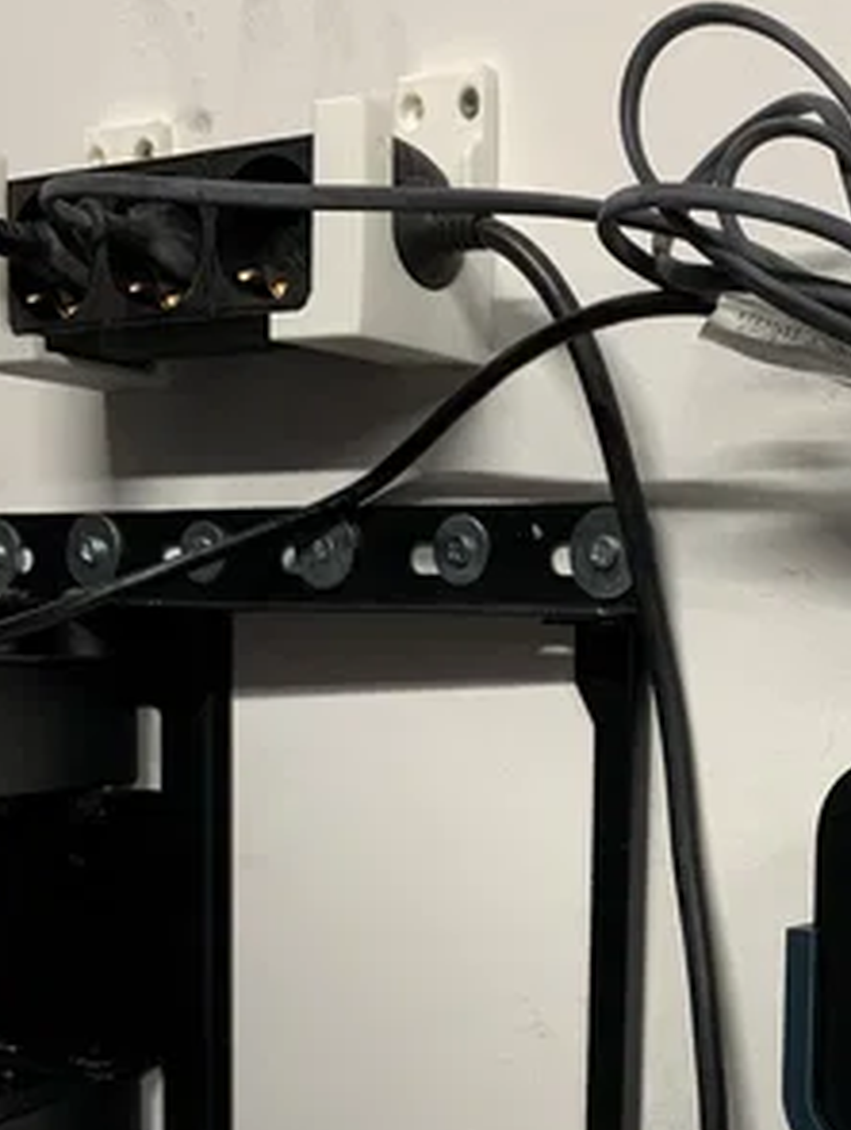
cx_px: 830
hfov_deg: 25.4
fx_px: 1799
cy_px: 887
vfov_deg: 34.0
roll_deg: -1.6
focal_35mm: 55
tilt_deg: -6.0
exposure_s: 1/50
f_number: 1.8
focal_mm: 4.25
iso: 100
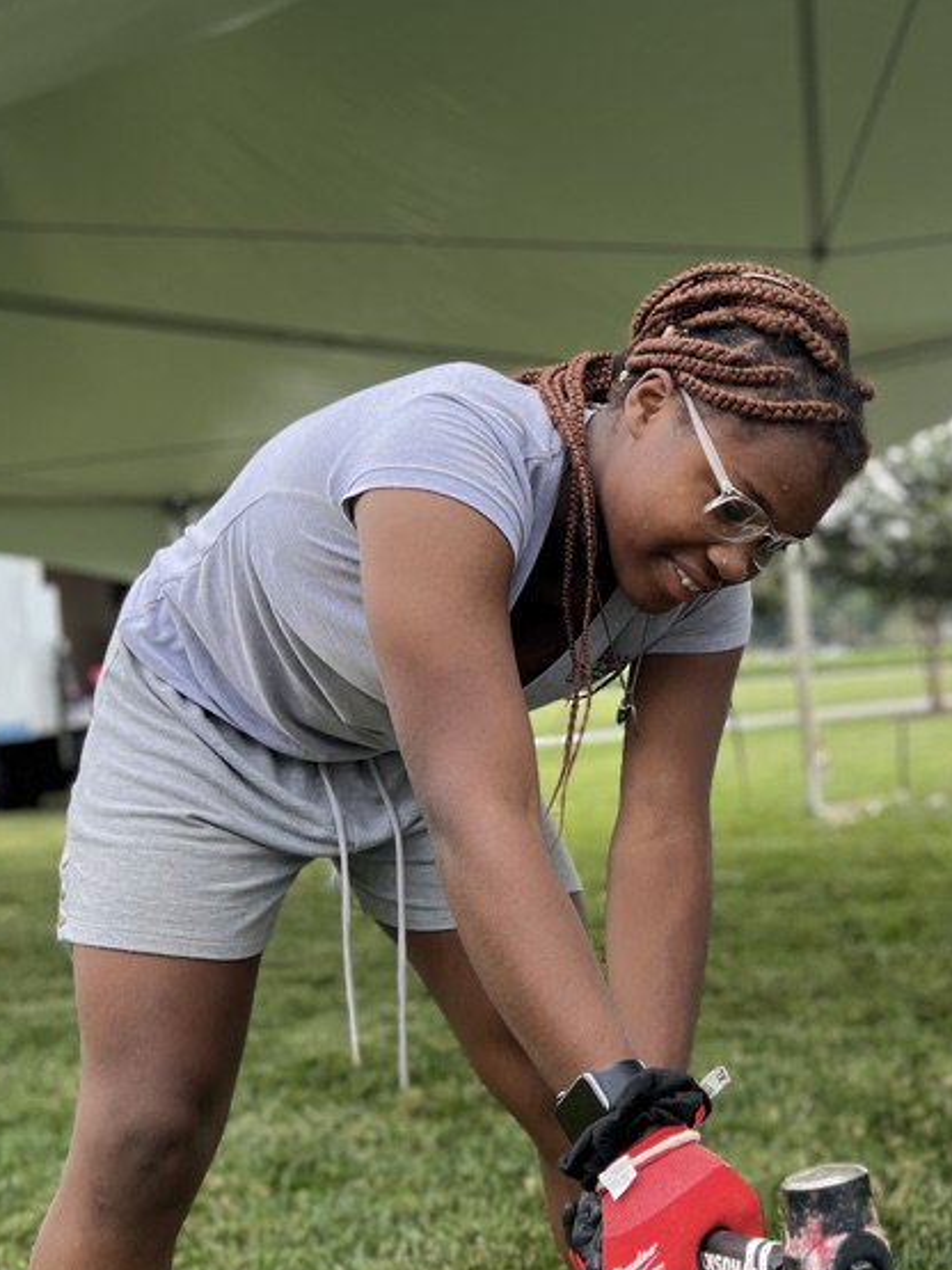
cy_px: 638
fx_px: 1761
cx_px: 851
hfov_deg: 29.1
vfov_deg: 39.7
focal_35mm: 48
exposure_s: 1/516
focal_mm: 5.7
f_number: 1.5
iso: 50
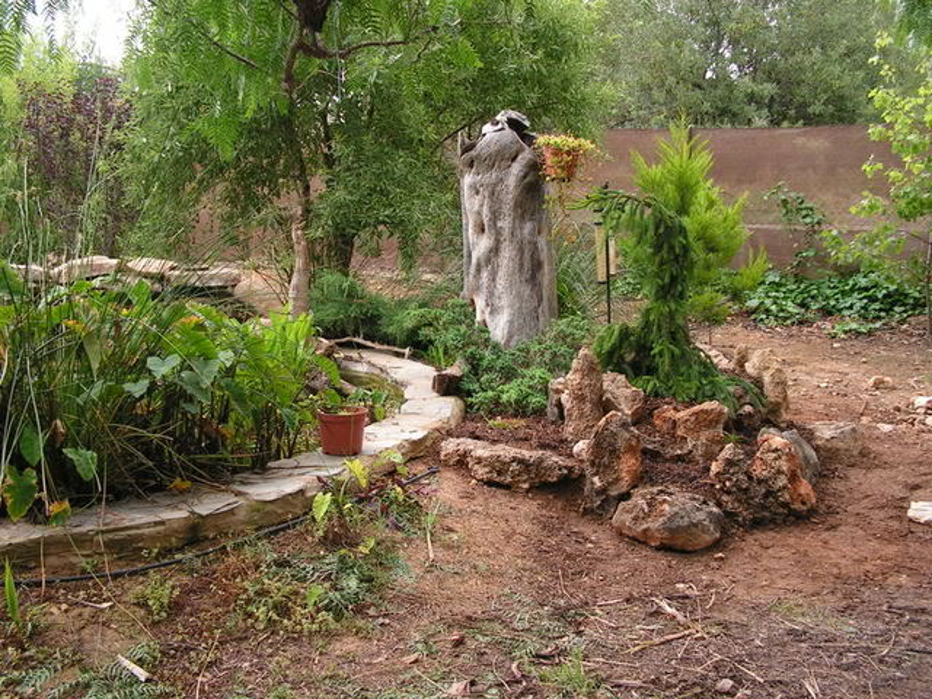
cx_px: 466
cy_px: 350
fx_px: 1185
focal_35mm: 44
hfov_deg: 42.9
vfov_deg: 32.9
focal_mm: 7.4
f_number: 3.2
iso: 64
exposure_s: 1/100
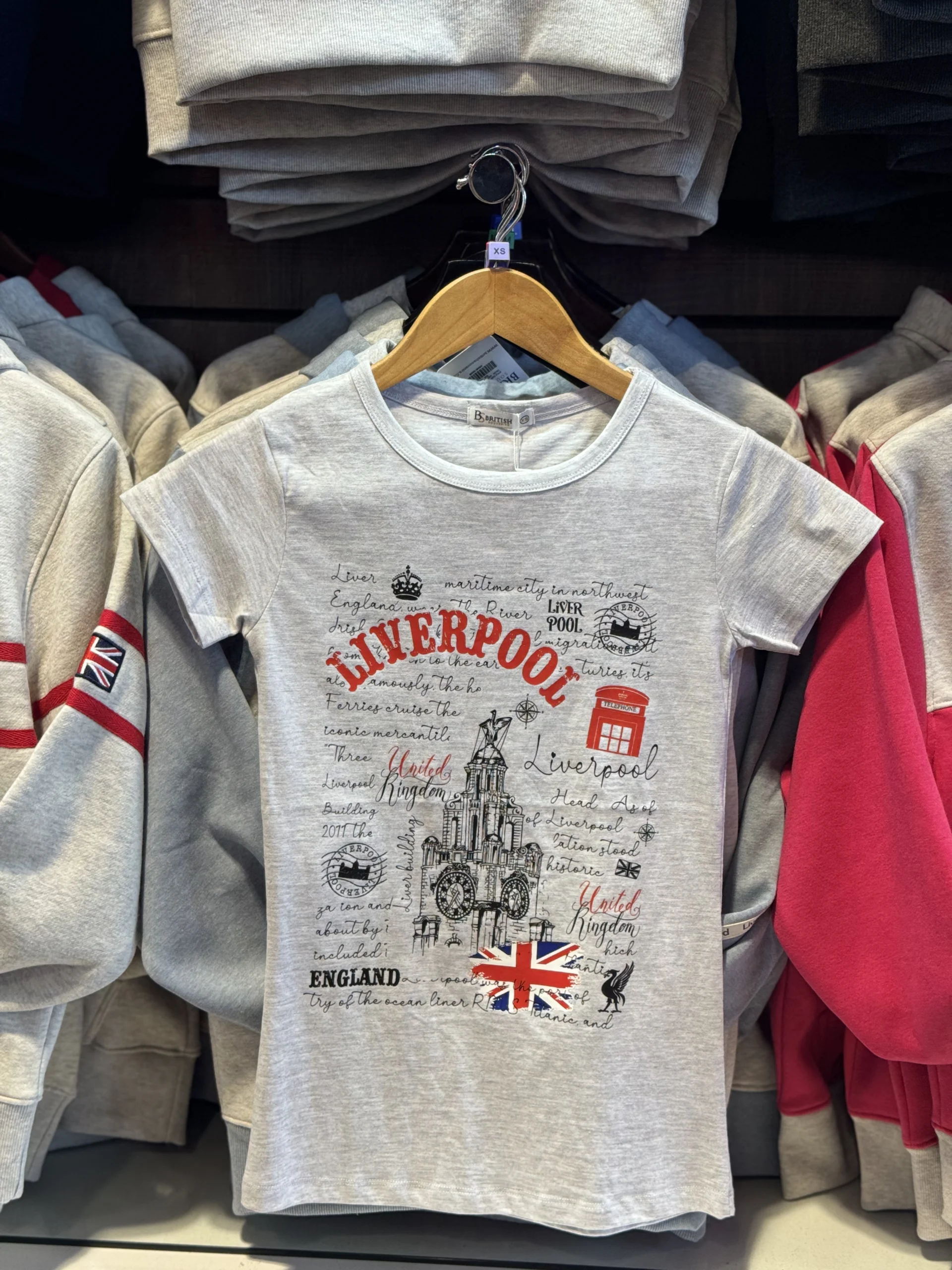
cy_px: 635
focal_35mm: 48
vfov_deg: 39.7
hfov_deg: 30.3
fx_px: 1760
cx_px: 476
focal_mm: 6.76
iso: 80
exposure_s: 1/100
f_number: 1.78
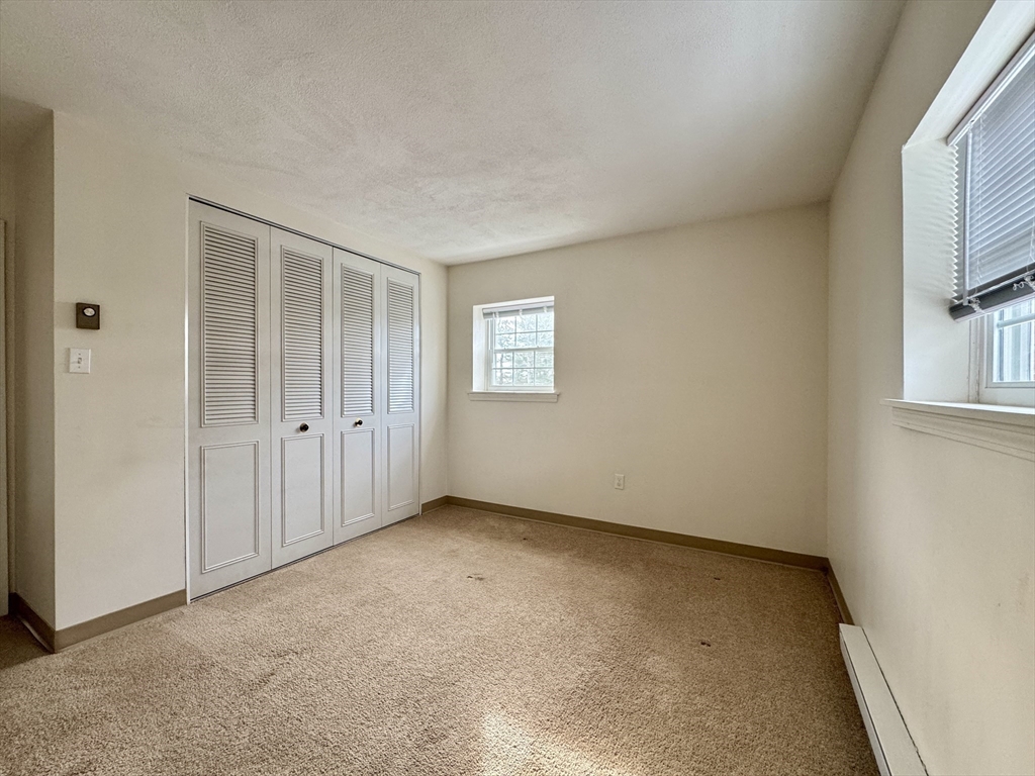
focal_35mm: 14
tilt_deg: -1.0
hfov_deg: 102.1
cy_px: 388
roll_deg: -0.2
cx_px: 518
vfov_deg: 85.7
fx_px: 419
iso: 200
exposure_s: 1/99
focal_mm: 2.22
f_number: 2.2
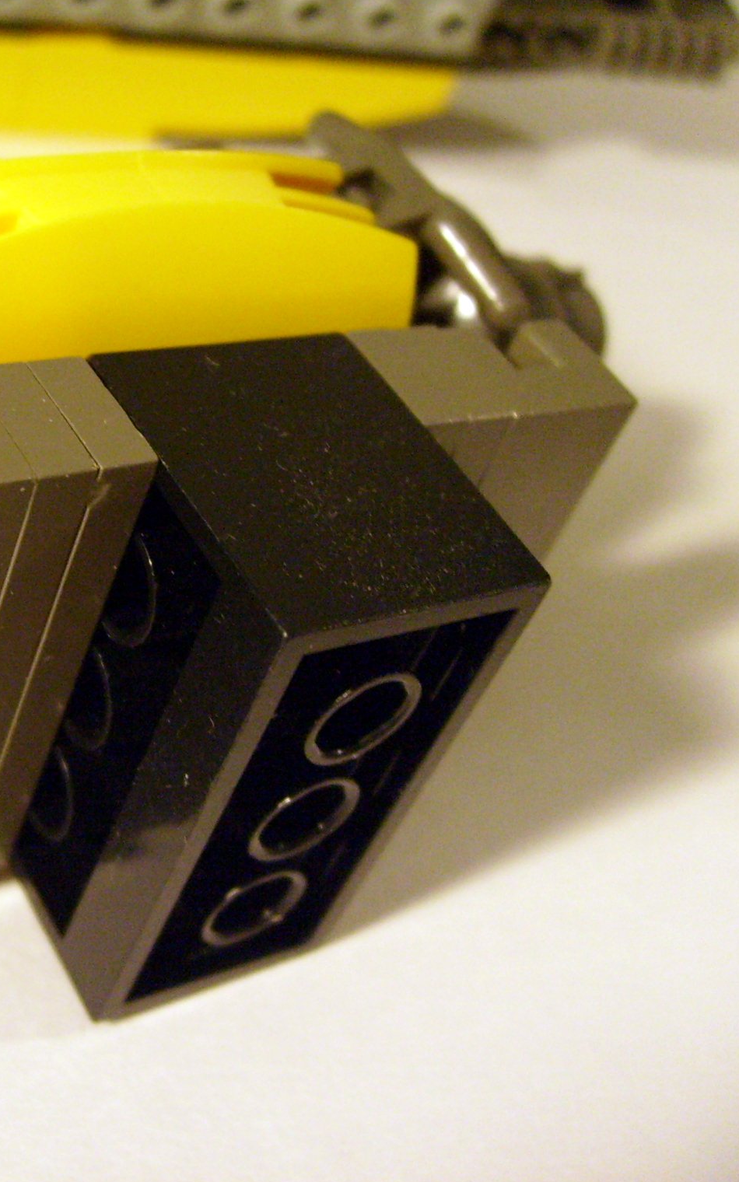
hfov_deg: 25.1
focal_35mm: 50
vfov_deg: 40.3
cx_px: 82
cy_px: 589
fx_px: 1611
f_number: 2.8
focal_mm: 5.8
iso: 200
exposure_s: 1/30
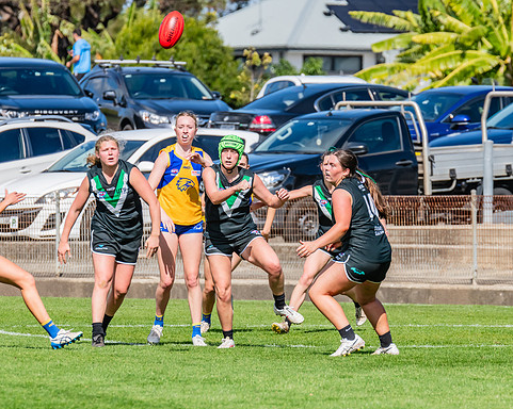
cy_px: 224
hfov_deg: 3.9
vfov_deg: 3.1
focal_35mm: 501
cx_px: 249
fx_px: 7600
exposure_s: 1/1600
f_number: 10
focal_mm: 380
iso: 800
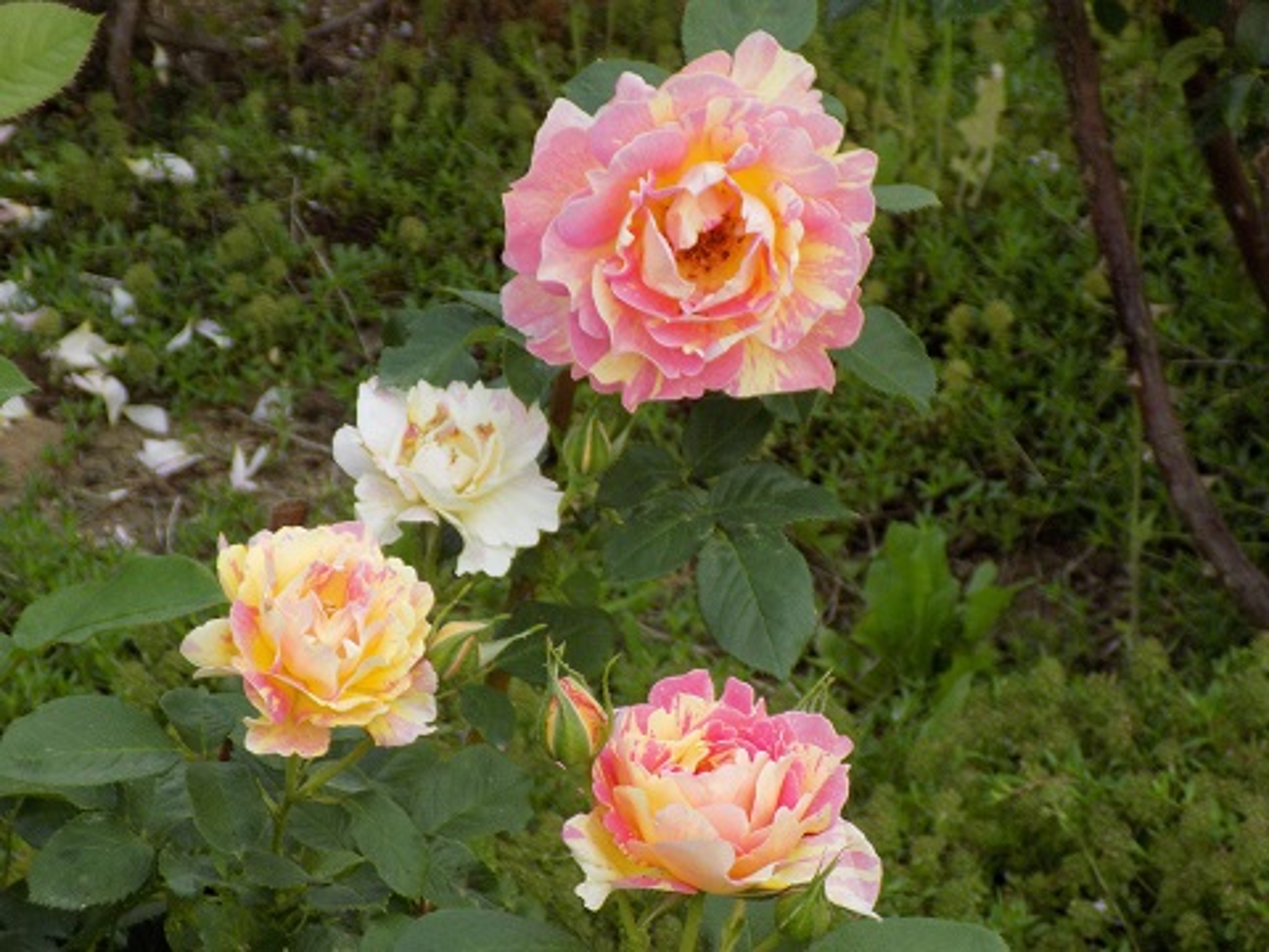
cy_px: 476
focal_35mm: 168
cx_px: 634
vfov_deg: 8.8
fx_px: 6159
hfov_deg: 11.8
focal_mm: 29.9
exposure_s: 1/30
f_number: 5.3
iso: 160
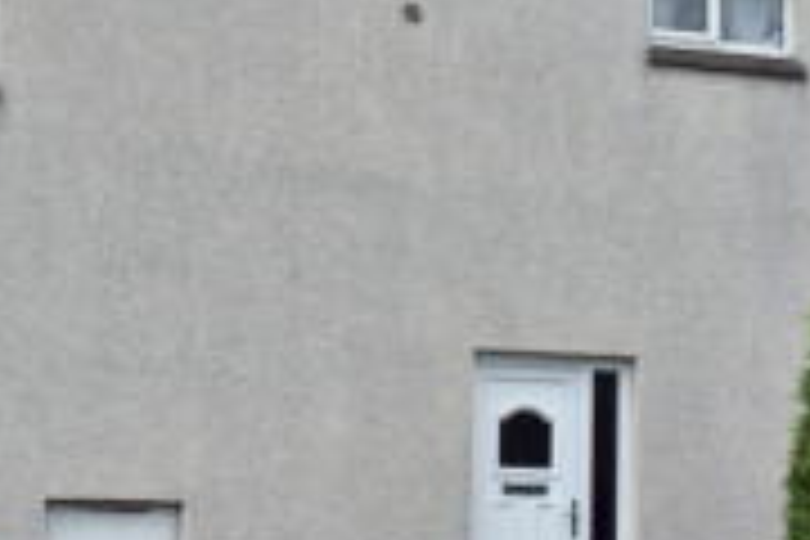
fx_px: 2317
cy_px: 200
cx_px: 346
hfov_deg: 19.8
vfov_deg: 13.3
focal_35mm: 103
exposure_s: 1/250
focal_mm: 26
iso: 180
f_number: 8
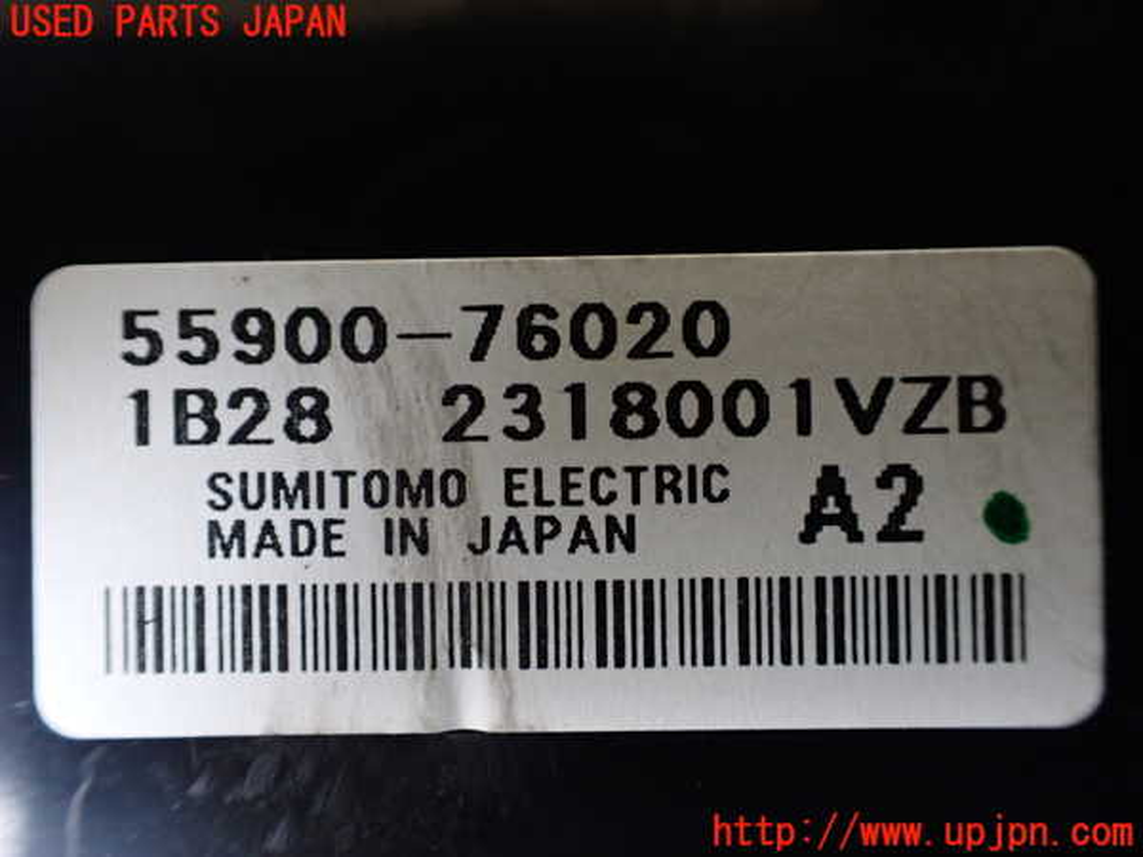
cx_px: 572
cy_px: 428
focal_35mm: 30
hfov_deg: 60.0
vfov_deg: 46.8
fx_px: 991
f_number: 2.3
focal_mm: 5.4
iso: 500
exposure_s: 1/125
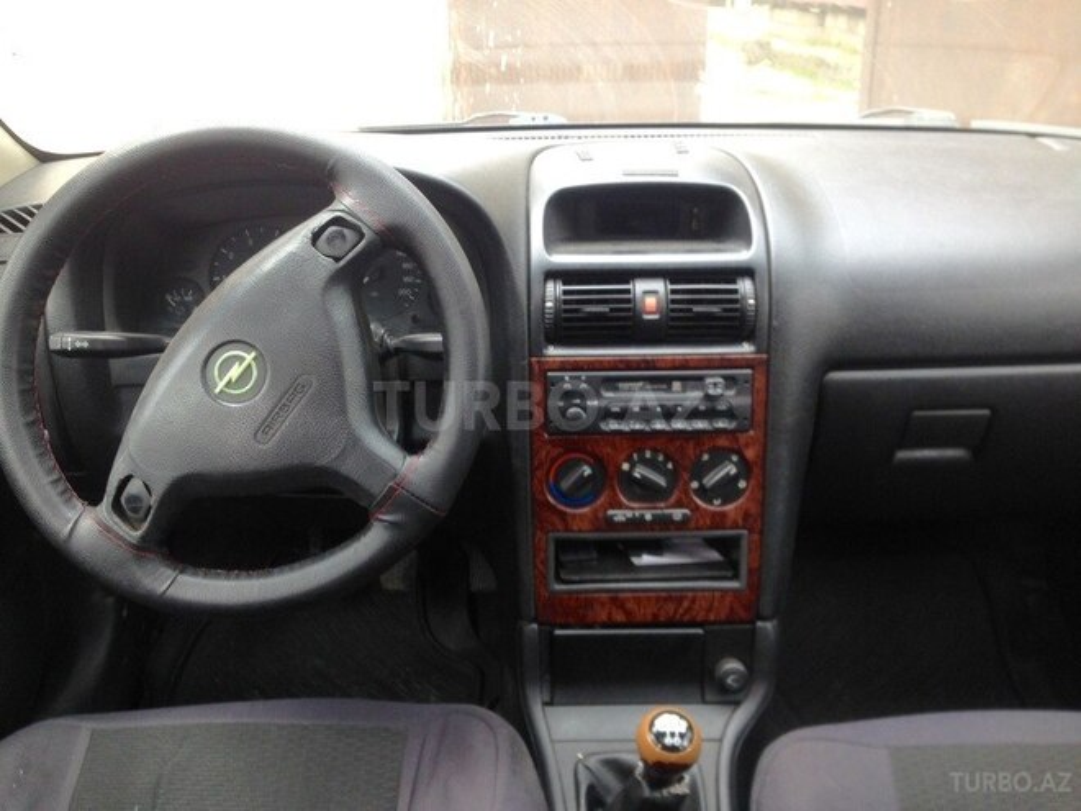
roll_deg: +1.8
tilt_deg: -22.0
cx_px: 540
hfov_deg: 55.4
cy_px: 406
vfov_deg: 42.9
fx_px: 1031
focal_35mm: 33
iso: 50
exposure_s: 1/60
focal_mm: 4.12
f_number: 2.4
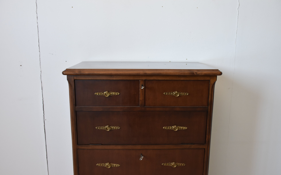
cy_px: 89
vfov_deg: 37.3
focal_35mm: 34
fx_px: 260
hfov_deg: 56.7
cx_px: 140
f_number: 4.5
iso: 800
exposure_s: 1/80
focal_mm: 22
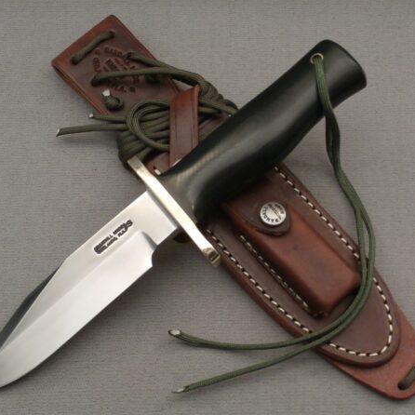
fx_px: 597
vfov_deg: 38.3
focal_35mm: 44
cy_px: 208
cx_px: 201
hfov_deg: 38.3
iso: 400
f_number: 3.5
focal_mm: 6.6
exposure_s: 1/20
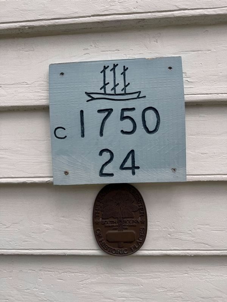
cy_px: 151
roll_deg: +3.1
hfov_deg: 56.8
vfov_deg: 71.6
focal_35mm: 24
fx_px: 210
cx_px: 114
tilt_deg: -3.6
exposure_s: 1/612
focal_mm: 6.76
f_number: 1.78
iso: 80
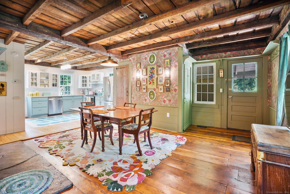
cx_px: 145
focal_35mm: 16
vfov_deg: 73.7
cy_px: 97
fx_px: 129
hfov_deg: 96.7
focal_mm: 16
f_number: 10
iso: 200
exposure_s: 6
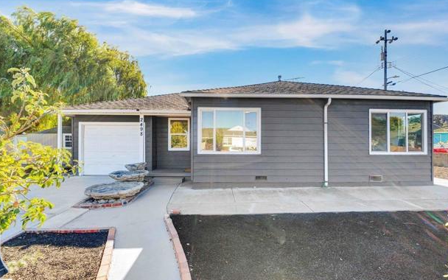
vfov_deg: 74.8
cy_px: 135
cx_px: 232
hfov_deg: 101.4
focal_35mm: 15
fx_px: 183
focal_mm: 14
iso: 400
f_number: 8
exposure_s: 1/500
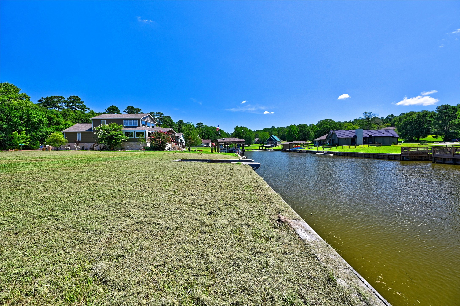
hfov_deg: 104.3
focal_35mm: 14
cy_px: 153
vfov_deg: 81.1
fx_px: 179
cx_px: 230
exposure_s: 1/500
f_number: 8
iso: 400
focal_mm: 14
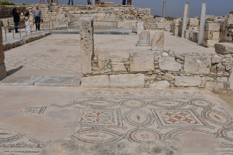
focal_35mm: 36
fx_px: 233
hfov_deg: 53.1
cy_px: 78
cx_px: 116
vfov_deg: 36.8
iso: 250
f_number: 10
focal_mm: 24
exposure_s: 1/2500
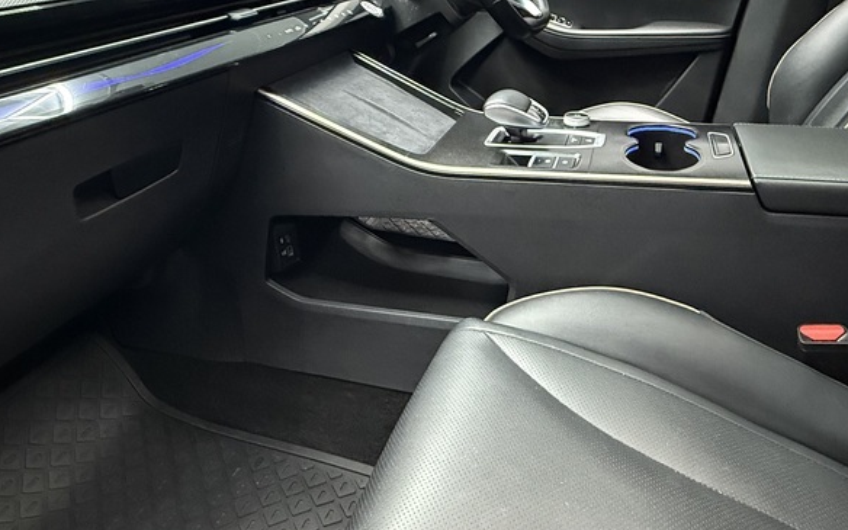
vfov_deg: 46.1
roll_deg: +0.2
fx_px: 601
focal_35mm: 26
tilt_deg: -20.0
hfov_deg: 70.2
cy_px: 139
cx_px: 469
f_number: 2.2
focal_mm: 2.22
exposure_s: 1/33
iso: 1000
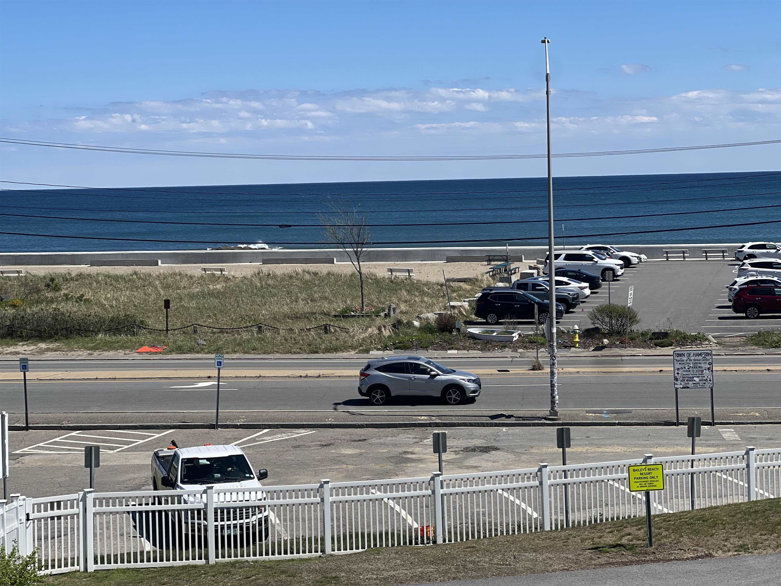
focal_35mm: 77
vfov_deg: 19.1
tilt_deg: -3.7
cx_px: 390
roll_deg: +1.4
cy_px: 293
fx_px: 1737
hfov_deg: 25.3
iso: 32
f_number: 2.8
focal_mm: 9
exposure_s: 1/1014
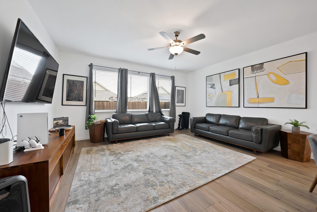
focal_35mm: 12
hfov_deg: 112.6
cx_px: 158
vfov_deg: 90.1
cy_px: 106
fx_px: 106
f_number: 9
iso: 640
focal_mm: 12
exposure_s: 1/3
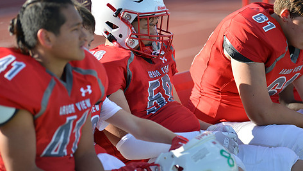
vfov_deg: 6.1
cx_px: 141
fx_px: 1599
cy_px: 63
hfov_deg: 10.8
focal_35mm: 199
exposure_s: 1/1600
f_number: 2.8
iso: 180
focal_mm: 155
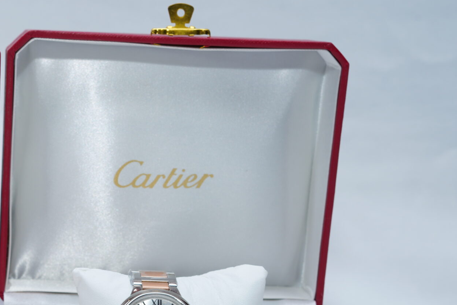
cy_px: 271
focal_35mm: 103
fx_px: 1308
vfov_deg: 13.2
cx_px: 11
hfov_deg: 19.3
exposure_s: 1/160
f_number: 9
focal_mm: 50
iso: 125
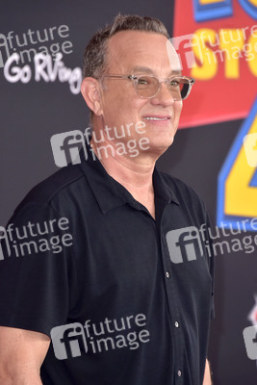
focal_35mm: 250
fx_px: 2675
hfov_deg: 5.5
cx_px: 128
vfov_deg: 8.2
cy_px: 192
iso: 800
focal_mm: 250
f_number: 7.1
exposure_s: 1/200
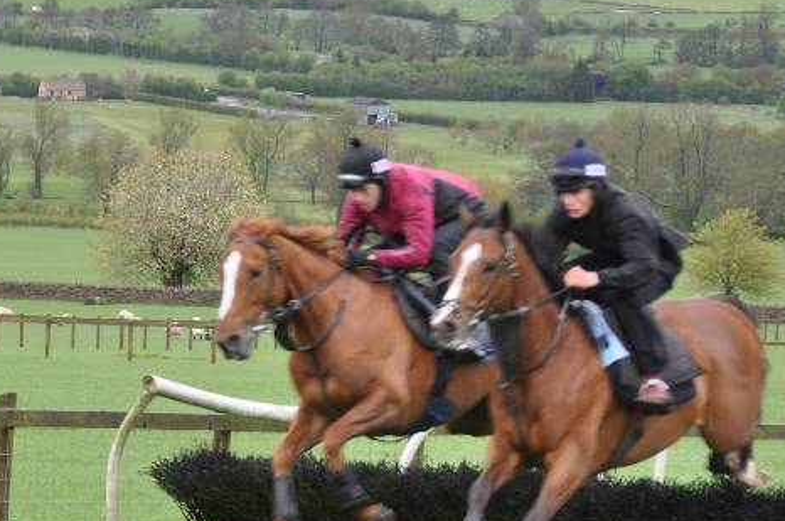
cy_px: 368
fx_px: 5330
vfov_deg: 5.6
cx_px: 246
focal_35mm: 245
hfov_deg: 8.4
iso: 400
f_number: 5.6
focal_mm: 95
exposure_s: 1/125
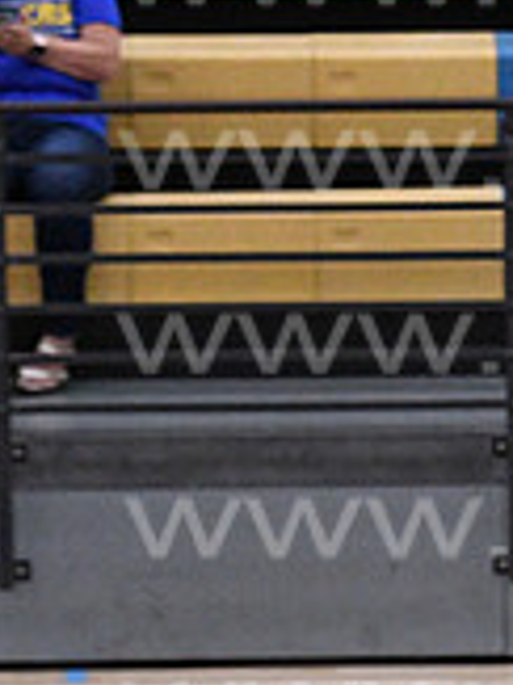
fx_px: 10679
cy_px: 620
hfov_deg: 2.7
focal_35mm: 540
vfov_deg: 3.7
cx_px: 1085
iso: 6400
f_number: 3.2
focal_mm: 105
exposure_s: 1/1250
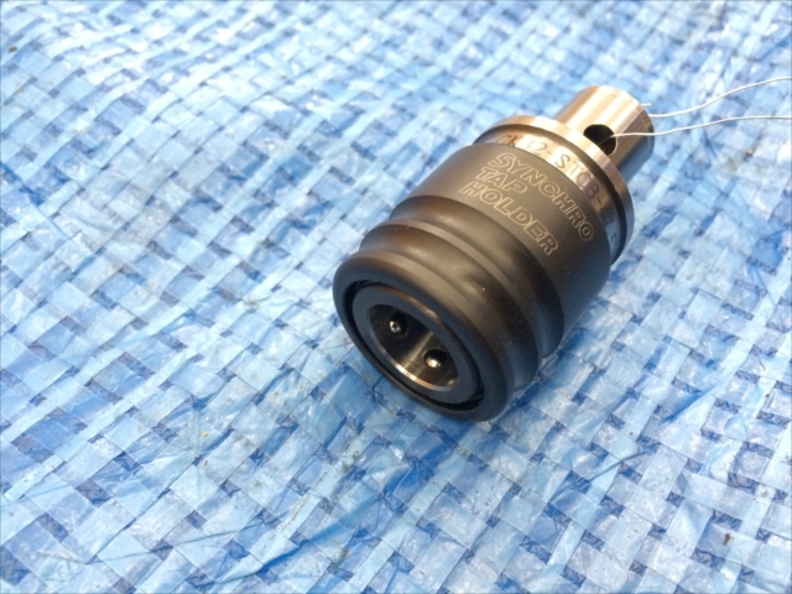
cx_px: 396
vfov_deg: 48.2
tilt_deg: -58.2
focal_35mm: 29
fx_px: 664
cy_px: 297
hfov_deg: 61.7
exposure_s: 1/30
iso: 160
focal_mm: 4.15
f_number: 2.2
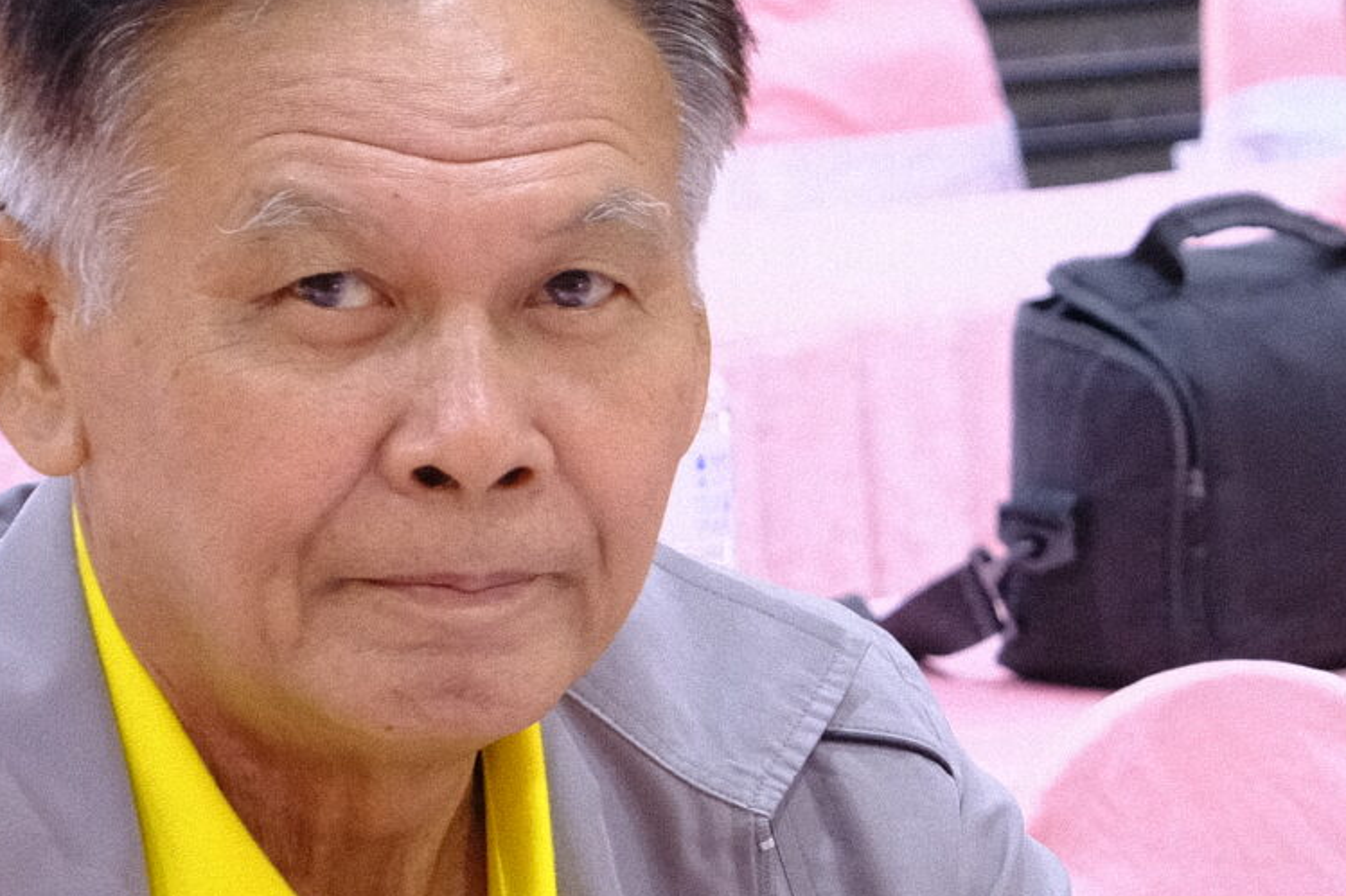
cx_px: 1477
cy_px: 987
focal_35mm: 253
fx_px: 9457
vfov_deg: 5.4
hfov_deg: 8.1
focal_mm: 49.4
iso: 1600
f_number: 5.6
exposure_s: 1/38
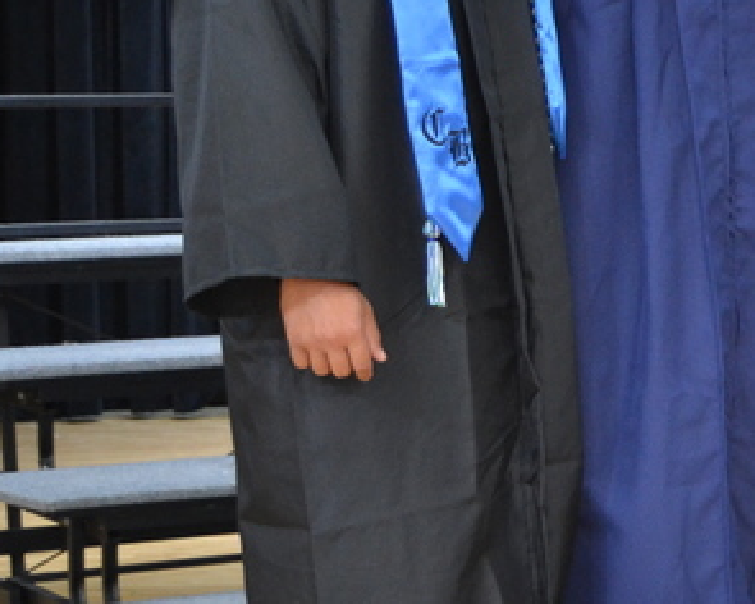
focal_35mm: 127
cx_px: 1159
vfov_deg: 12.1
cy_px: 170
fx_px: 2838
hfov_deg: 14.1
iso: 1000
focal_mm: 26
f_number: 4
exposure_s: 1/60
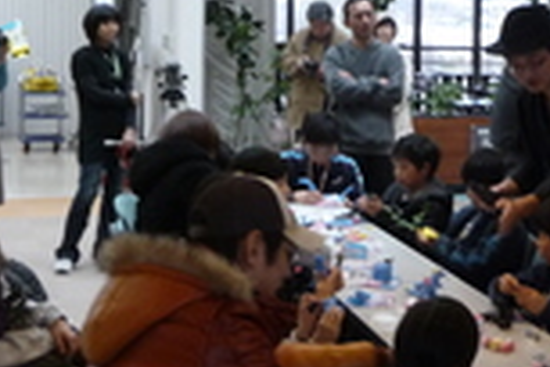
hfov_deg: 22.5
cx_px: 554
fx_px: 1329
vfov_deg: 15.6
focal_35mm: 87
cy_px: 94
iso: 250
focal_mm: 5.3
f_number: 3.5
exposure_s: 1/30
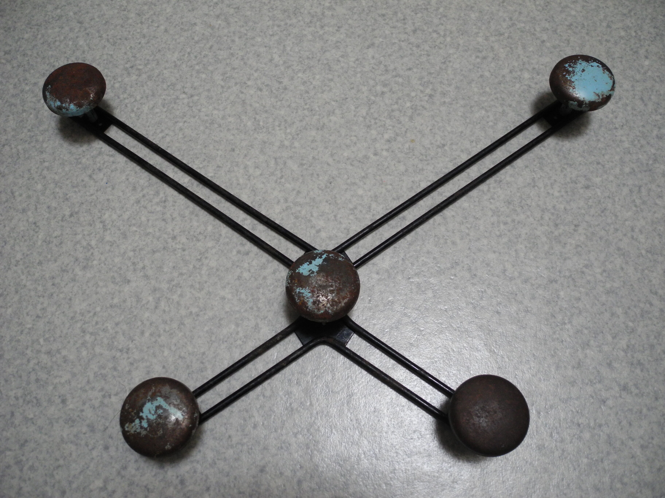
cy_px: 249
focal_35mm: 30
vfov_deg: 46.8
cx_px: 332
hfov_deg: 60.0
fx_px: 576
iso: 400
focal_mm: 6.4
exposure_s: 1/13.8
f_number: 2.8
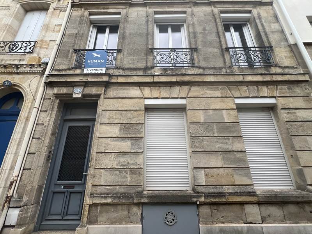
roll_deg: +0.7
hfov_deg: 106.2
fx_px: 117
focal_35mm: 13
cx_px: 156
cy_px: 117
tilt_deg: +16.6
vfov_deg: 89.9
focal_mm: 1.57
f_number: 1.8
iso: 32
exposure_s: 1/641
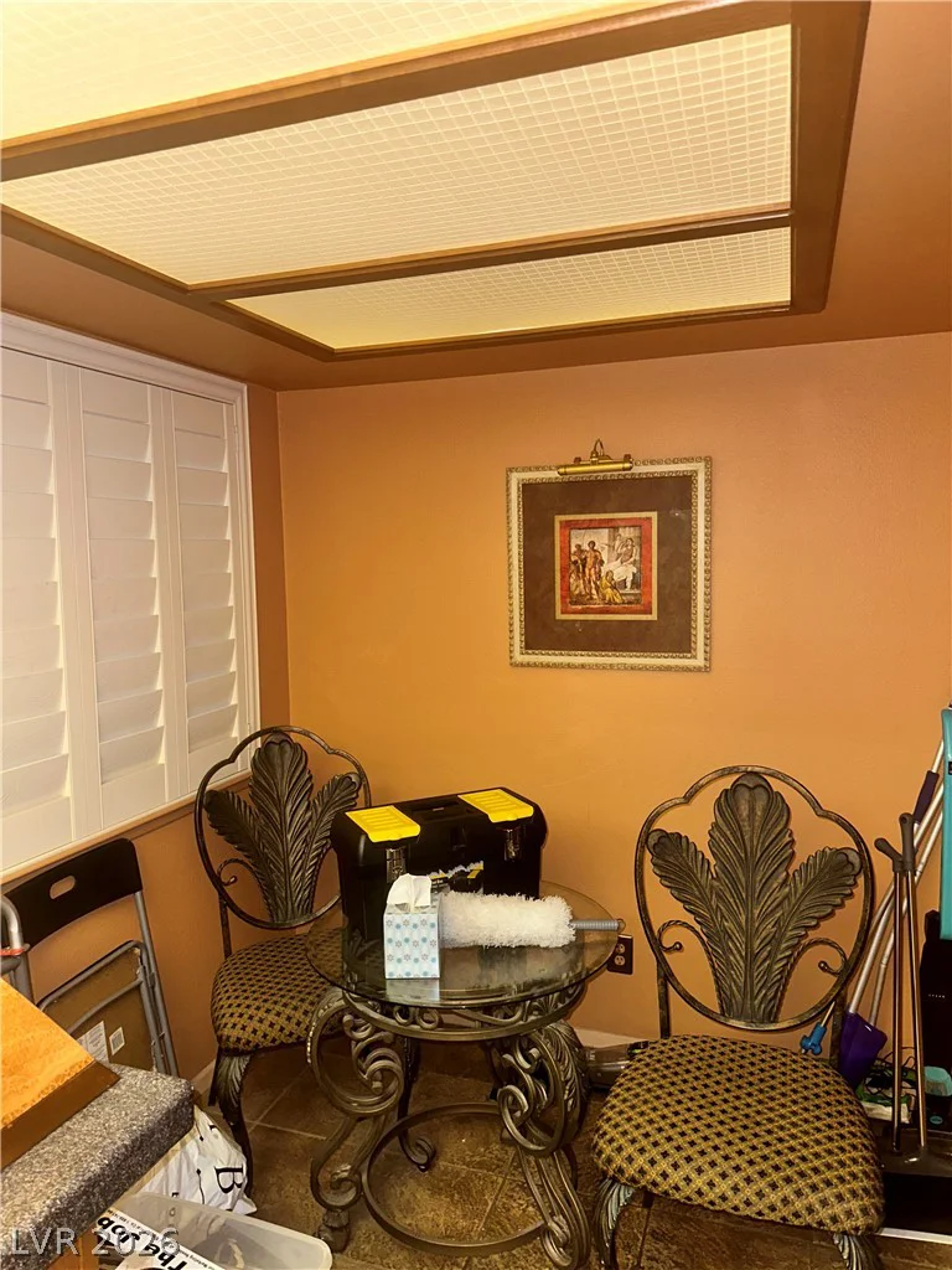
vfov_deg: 71.6
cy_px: 635
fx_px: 880
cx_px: 476
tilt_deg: -3.6
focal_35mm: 24
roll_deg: +1.1
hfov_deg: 56.8
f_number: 1.78
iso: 125
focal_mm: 6.86
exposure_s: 1/13
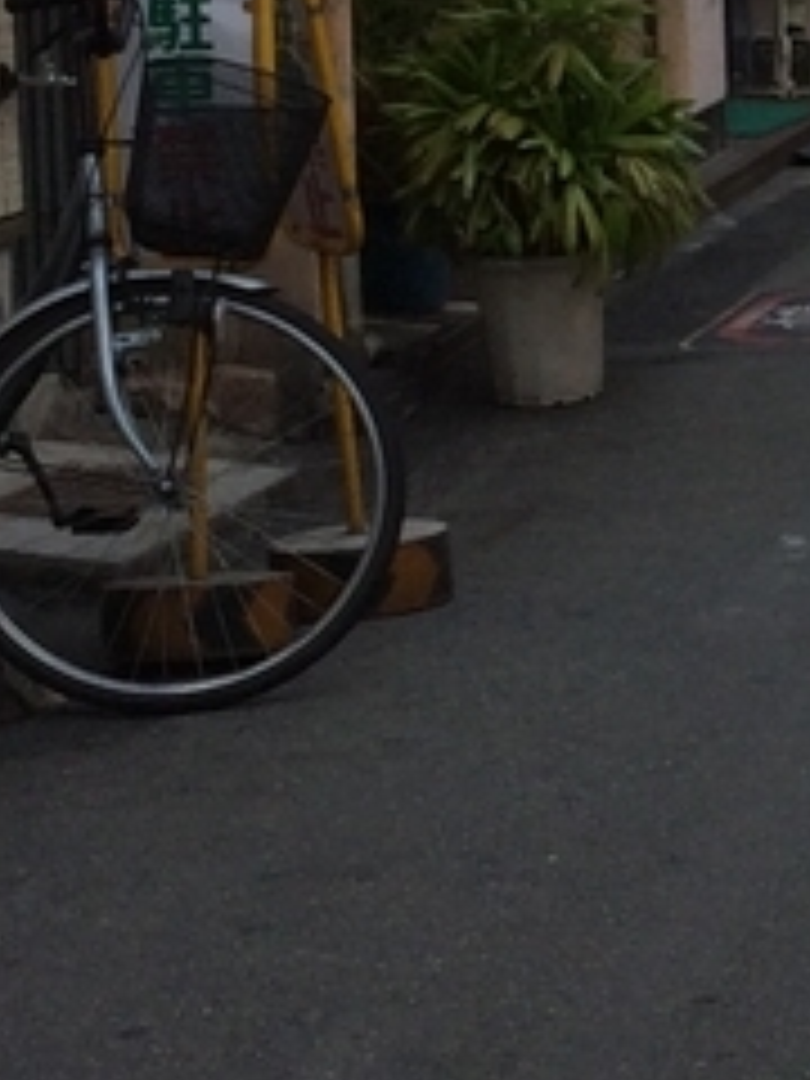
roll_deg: +1.8
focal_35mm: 145
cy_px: 342
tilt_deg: -9.3
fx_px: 4524
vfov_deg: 13.6
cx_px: 1800
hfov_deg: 9.4
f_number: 2.2
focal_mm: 4.15
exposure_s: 1/477
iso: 32
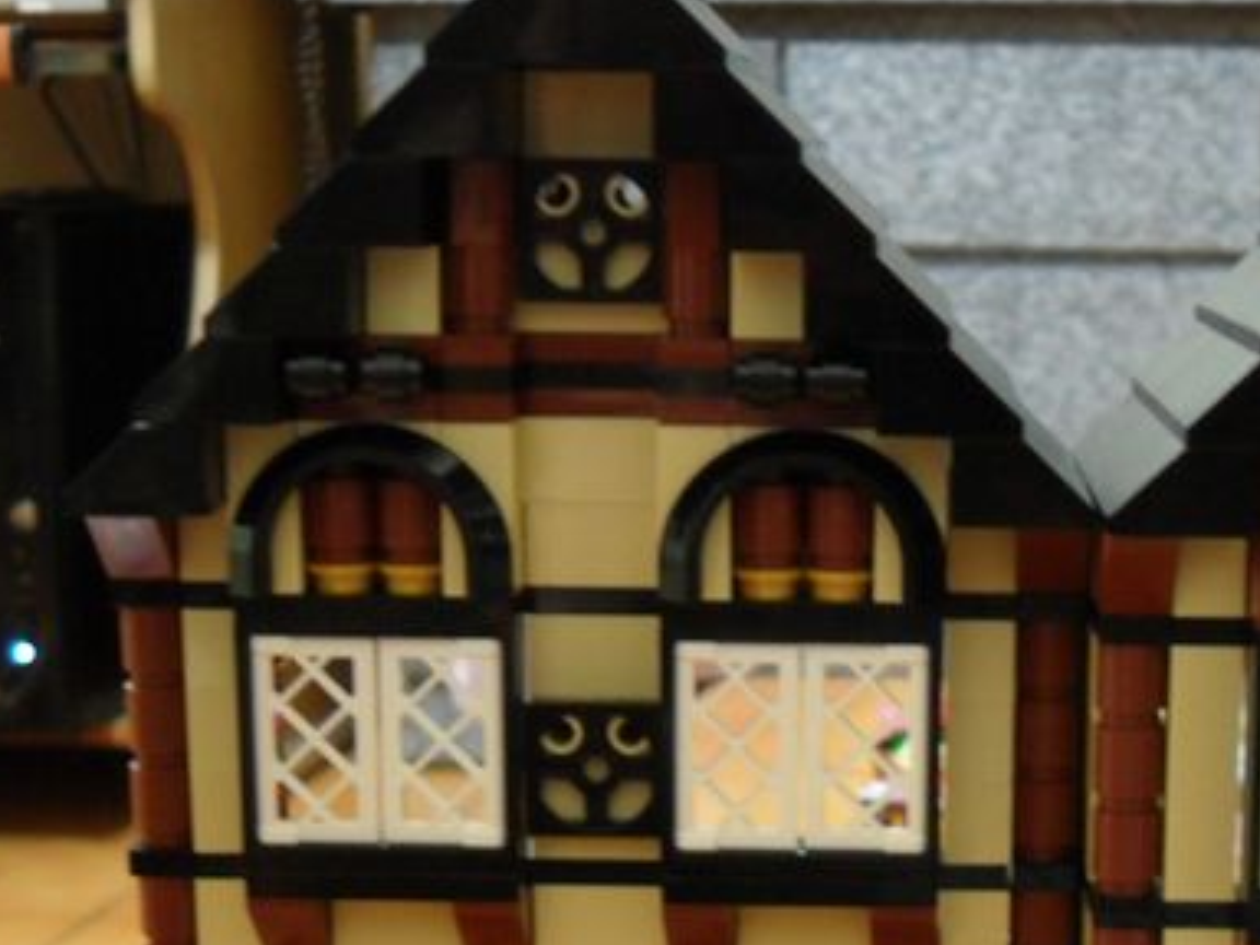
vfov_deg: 19.8
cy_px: 863
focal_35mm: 73
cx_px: 1112
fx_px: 2657
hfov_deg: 25.9
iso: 200
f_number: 2.8
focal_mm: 6.2
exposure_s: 1/4
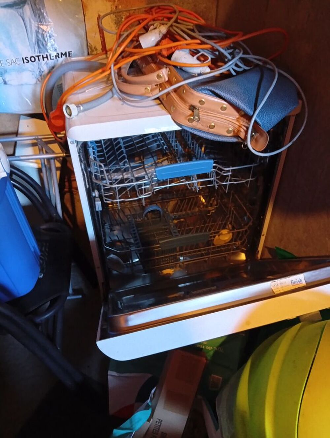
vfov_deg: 67.2
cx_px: 165
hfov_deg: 53.2
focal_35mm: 26
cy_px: 219
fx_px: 330
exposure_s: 1/20
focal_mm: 4.15
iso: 899
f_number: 1.8
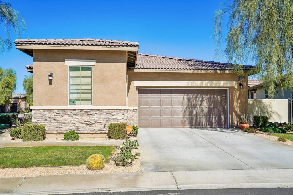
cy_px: 98
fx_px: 236
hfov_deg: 63.7
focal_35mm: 29
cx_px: 146
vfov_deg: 44.9
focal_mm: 29
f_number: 8
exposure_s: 1/500
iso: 100
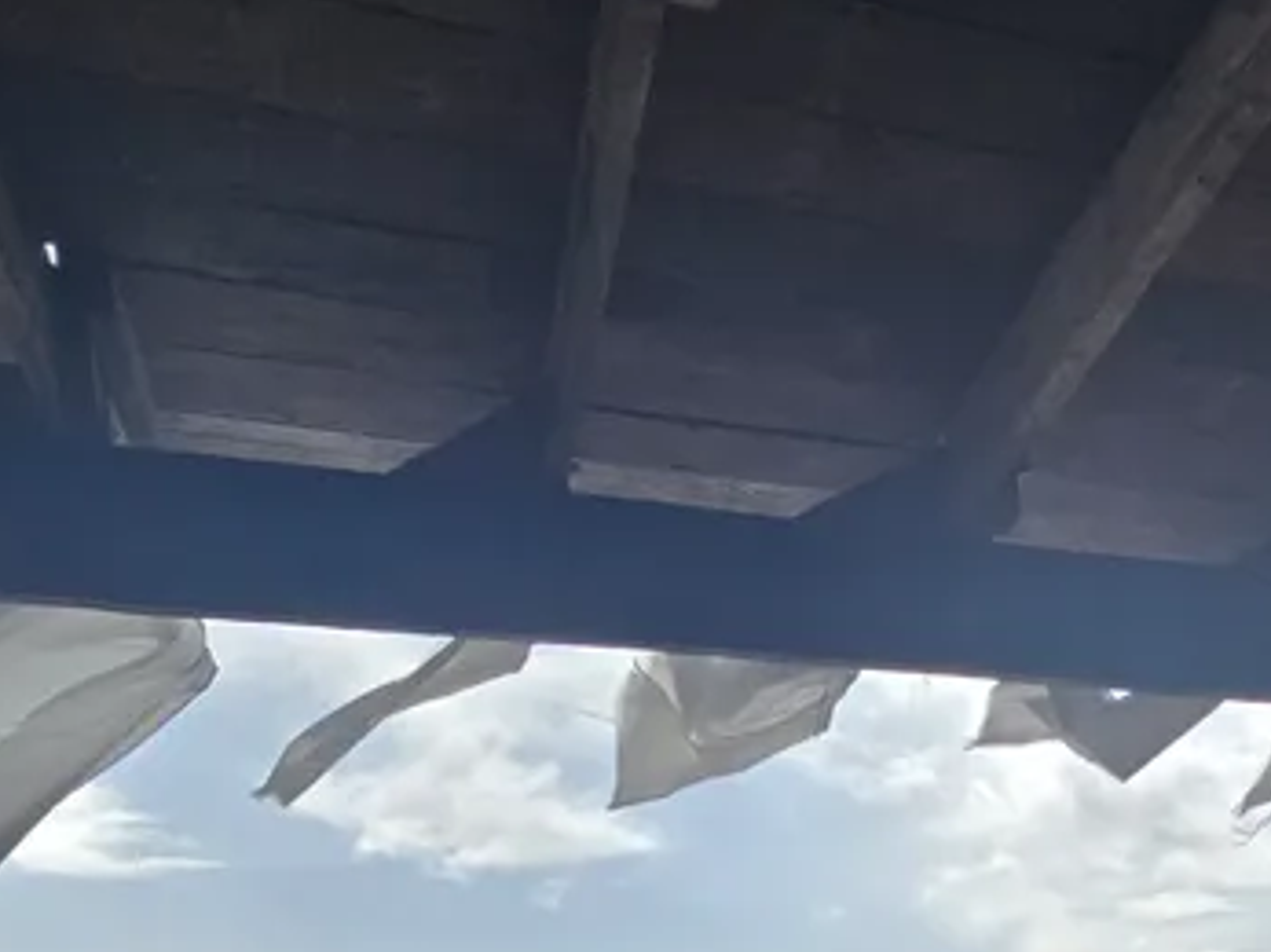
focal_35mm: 45
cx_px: 1095
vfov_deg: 25.2
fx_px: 1652
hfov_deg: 39.6
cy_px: 1395
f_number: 2.2
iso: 50
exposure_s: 1/2866
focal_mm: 2.2
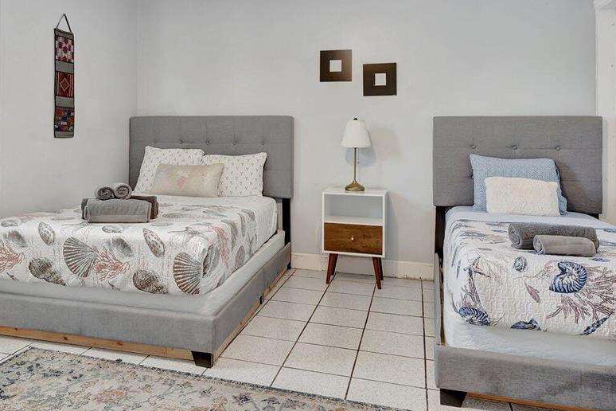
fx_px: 530
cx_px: 232
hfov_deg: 59.5
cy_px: 143
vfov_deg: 41.9
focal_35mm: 31
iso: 400
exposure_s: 1/1.67
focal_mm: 15
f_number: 8
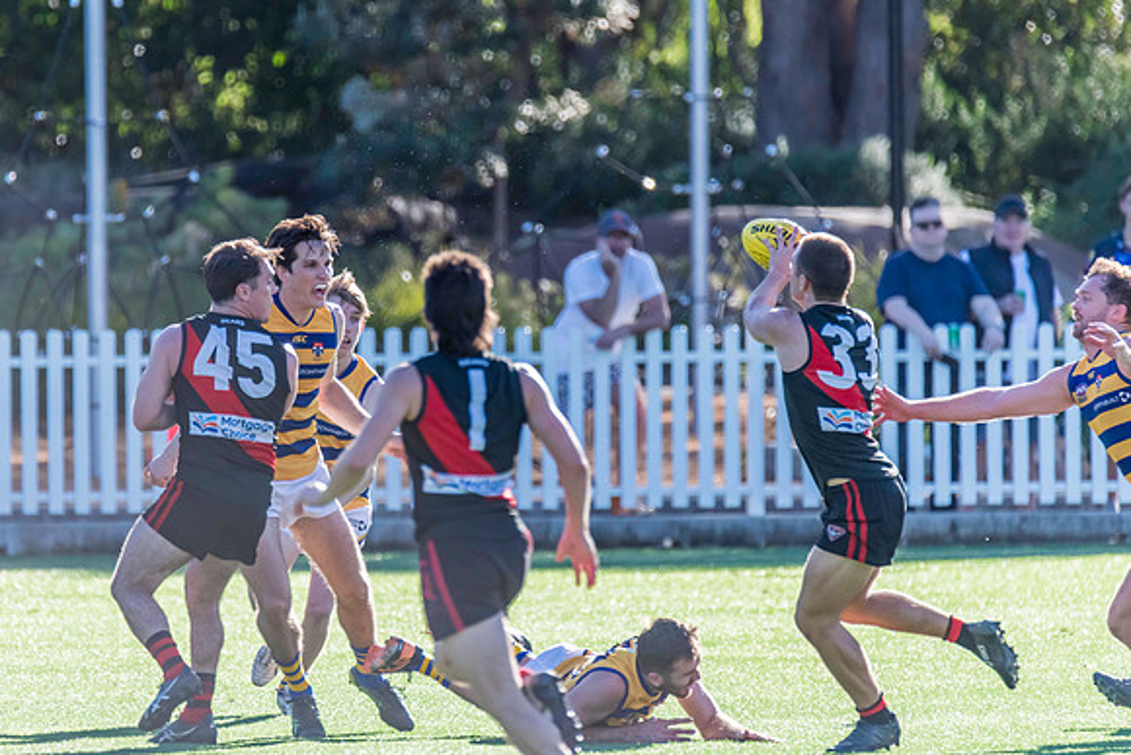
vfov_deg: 1.8
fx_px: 24053
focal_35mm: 765
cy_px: 277
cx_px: 414
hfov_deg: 2.7
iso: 800
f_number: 6.3
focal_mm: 600
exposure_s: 1/2000
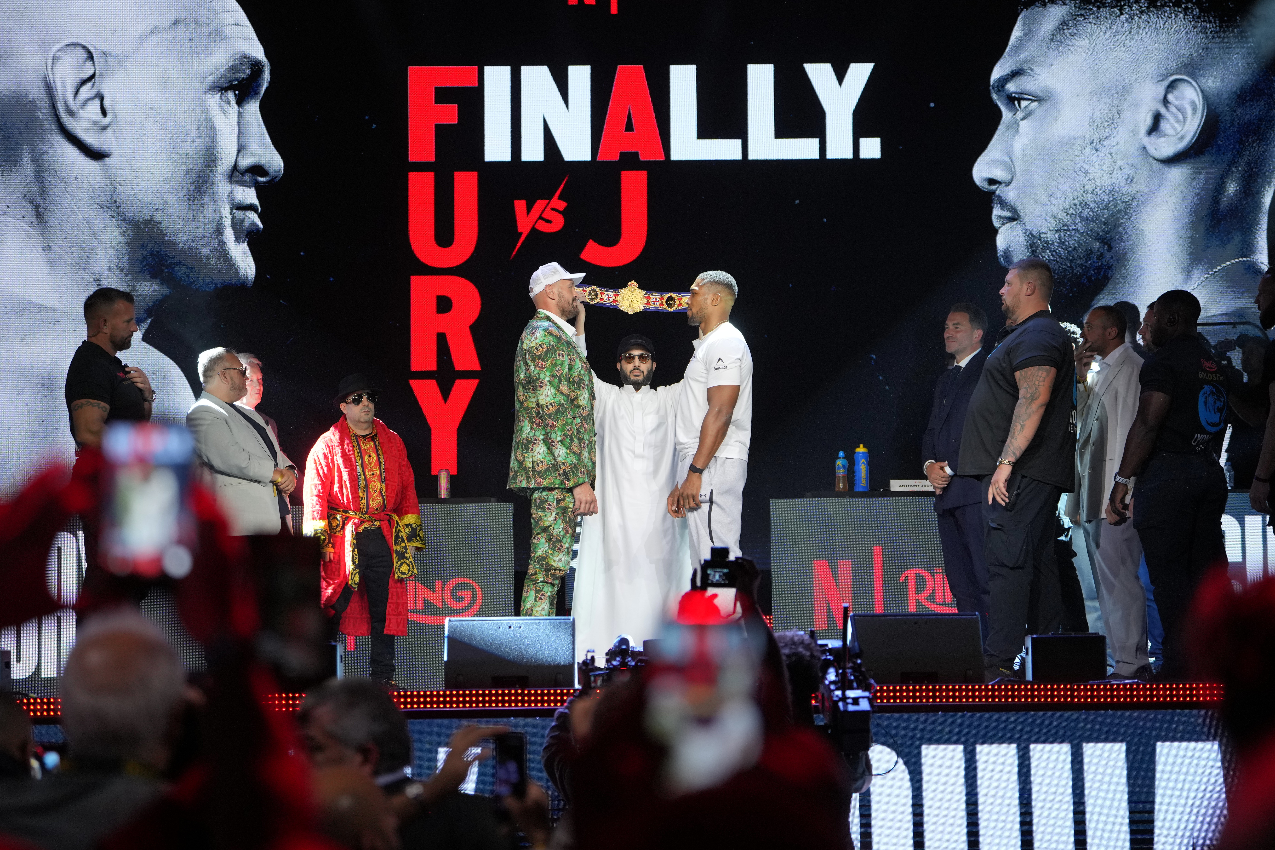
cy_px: 394
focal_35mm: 96
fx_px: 3400
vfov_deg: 14.3
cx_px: 605
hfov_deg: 21.2
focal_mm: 84
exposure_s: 1/640
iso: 1600
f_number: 2.8
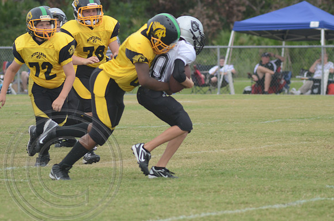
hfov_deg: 6.9
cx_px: 167
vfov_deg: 4.6
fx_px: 2777
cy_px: 110
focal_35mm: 300
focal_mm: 200
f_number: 5.6
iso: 400
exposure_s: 1/640
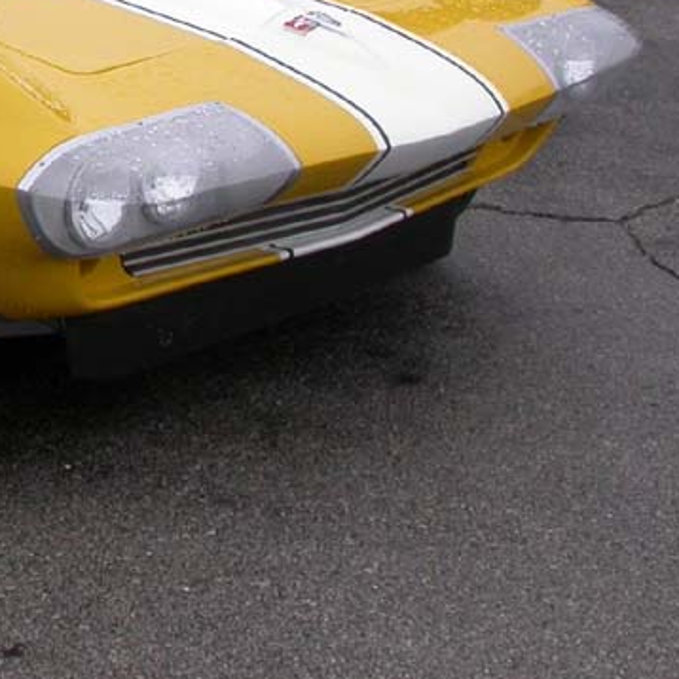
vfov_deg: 17.6
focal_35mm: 96
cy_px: -21
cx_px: -192
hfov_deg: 17.1
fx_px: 2130
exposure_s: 1/190
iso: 100
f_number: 6
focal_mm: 7.85
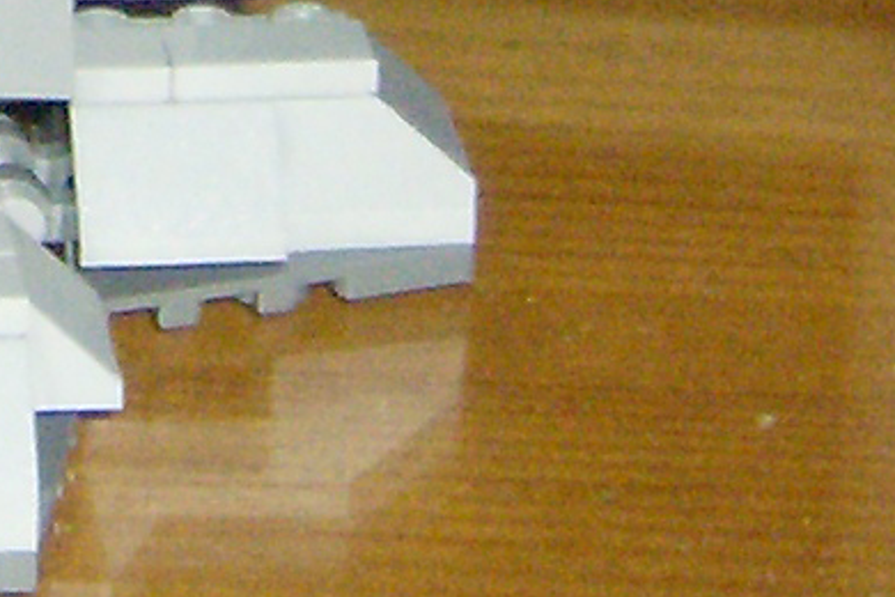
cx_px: -822
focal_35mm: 270
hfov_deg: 7.4
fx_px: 6712
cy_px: -827
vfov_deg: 5.0
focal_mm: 6
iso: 200
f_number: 2.8
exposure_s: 1/60
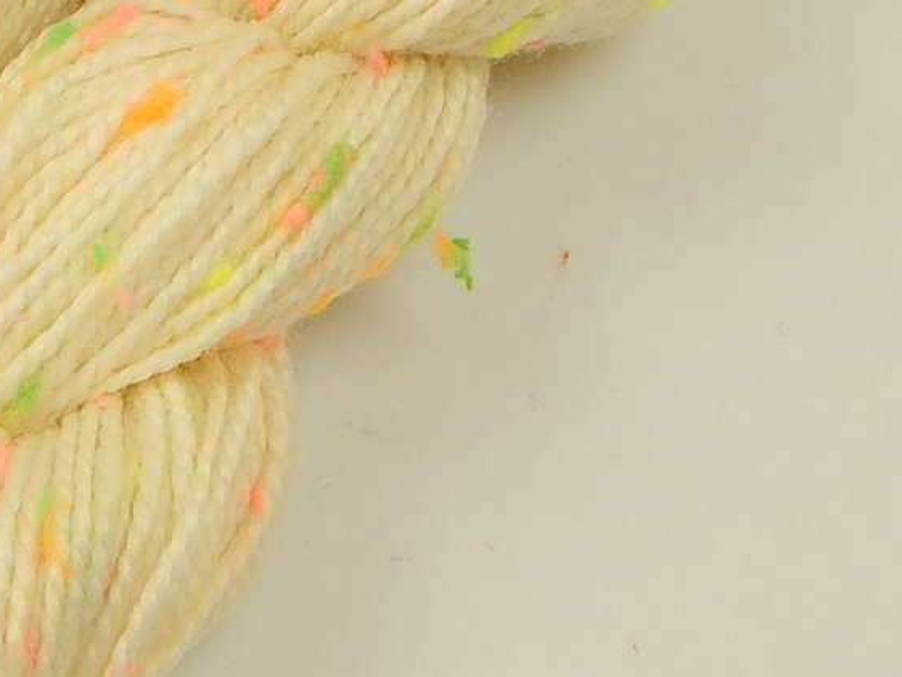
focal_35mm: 130
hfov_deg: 14.8
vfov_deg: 10.9
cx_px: -124
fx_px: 3388
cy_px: -373
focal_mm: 6.8
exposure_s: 1/30
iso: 125
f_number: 3.4
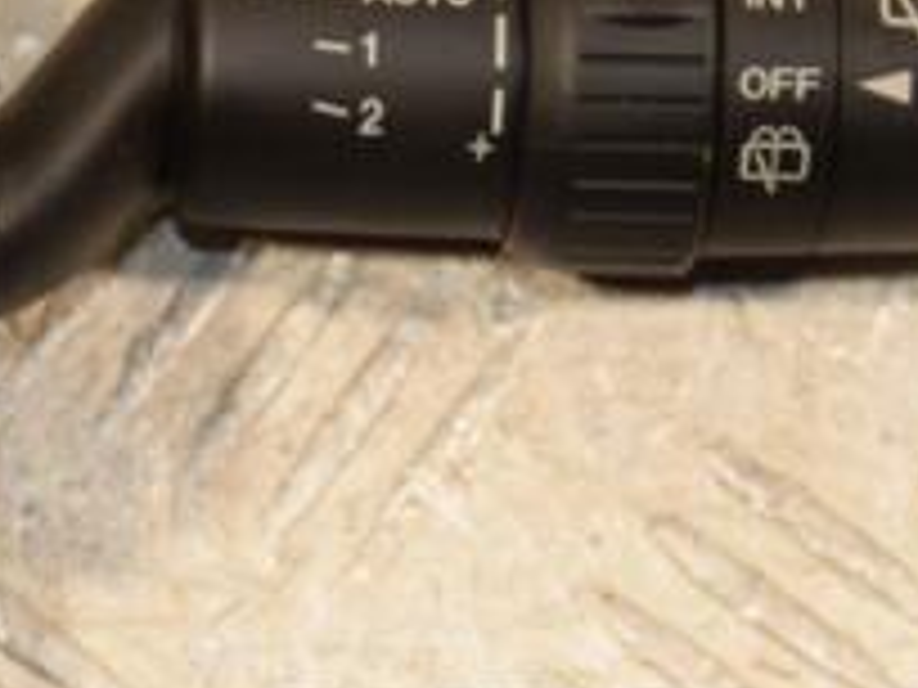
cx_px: 171
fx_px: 5861
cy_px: 162
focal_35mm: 221
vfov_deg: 6.7
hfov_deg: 8.9
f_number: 7.1
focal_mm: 52
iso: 800
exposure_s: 1/200
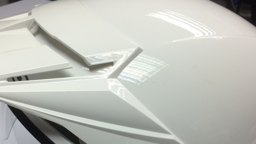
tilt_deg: -36.1
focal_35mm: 52
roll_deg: +0.5
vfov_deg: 22.3
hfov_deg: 39.7
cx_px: 101
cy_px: 137
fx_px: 353
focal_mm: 4.15
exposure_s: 1/100
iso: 40
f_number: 2.2
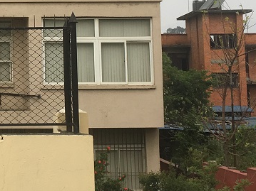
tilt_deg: +5.9
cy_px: 18
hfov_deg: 19.3
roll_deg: +0.5
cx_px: -33
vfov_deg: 15.1
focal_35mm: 97
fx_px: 717
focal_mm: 4.15
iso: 25
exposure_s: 1/1508
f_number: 2.2
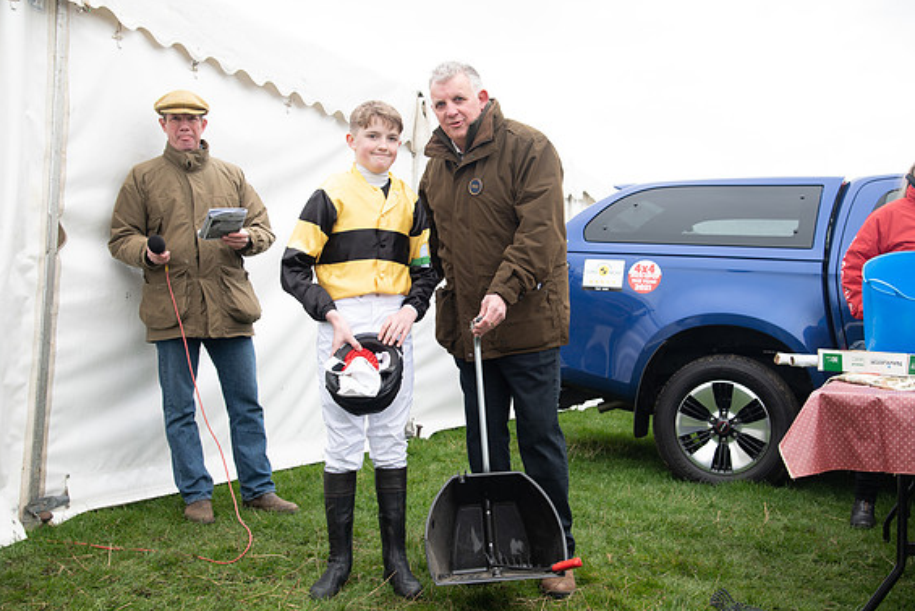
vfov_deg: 34.2
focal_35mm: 39
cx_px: 465
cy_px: 305
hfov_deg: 49.5
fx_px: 991
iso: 200
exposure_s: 1/125
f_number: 5
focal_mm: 38
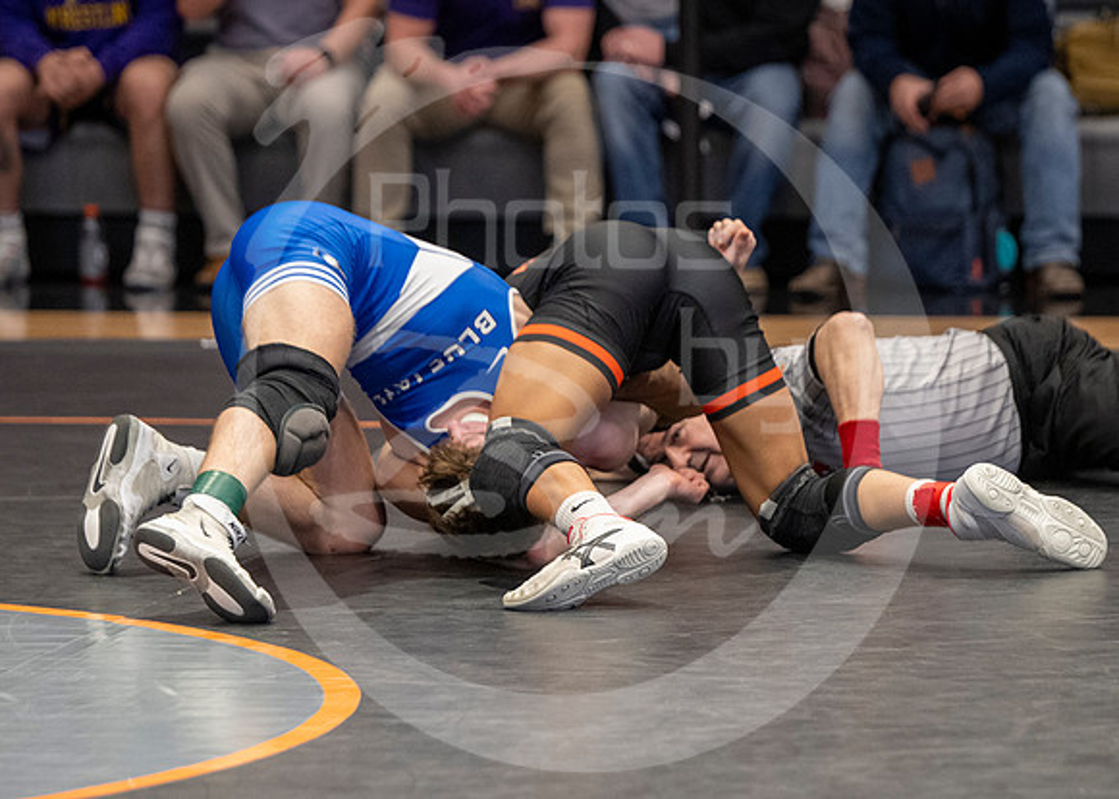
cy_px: 613
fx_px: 7377
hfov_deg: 8.7
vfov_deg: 6.2
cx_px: 620
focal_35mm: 232
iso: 3200
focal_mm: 135
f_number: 2.8
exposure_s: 1/1000
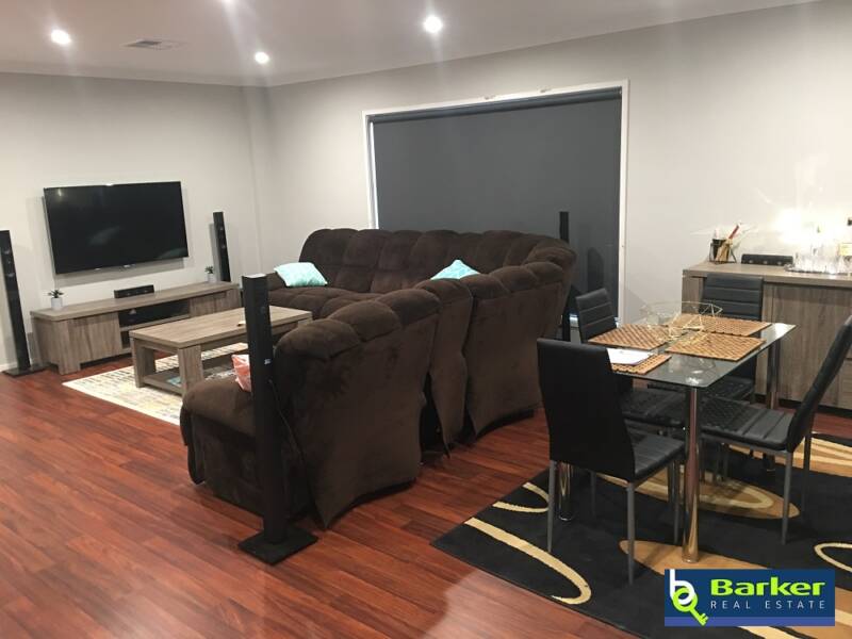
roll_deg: +2.5
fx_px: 714
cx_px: 426
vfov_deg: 48.2
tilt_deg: -10.2
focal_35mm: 29
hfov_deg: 61.7
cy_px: 320
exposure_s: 1/8
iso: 100
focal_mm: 4.15
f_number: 2.2
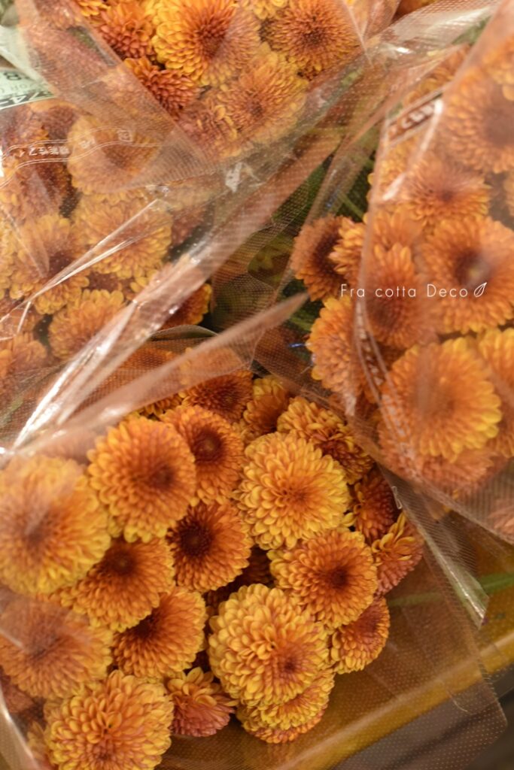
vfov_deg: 39.6
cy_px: 385
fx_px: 1070
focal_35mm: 50
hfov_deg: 27.0
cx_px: 257
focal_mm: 50
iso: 2500
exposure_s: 1/25
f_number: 5.6
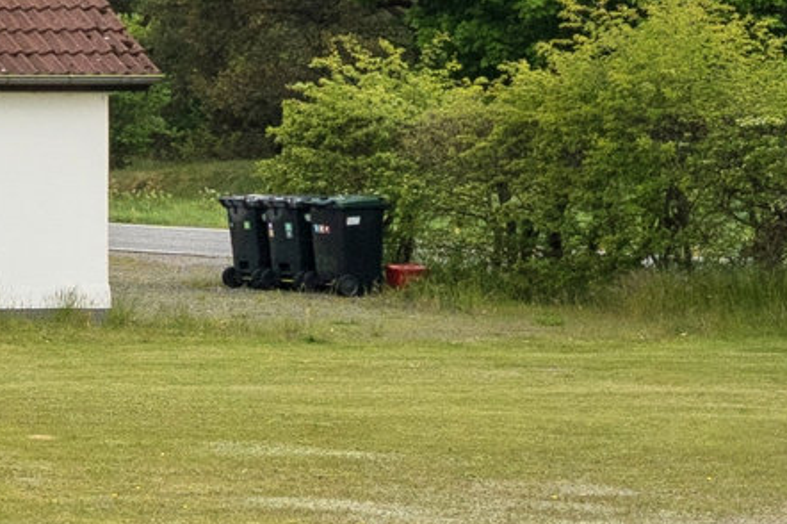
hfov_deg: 9.3
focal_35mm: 163
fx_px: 3561
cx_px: -1768
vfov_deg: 8.4
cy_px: 29
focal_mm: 24
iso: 800
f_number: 7.1
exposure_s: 1/800
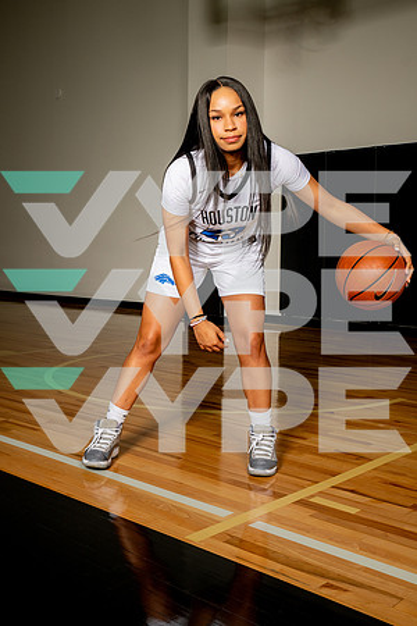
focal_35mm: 42
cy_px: 313
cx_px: 208
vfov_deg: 46.4
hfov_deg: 31.9
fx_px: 730
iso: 250
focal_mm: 42
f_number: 8
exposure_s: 1/500
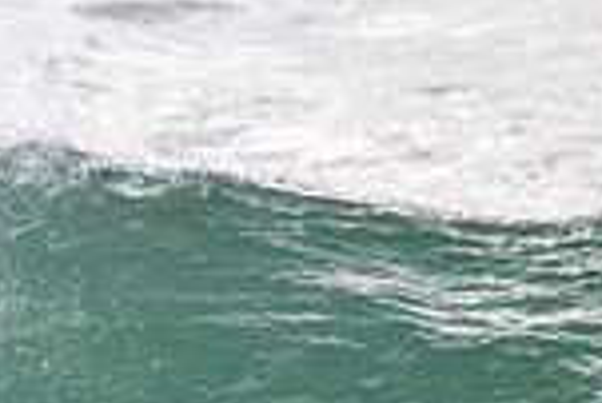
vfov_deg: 0.3
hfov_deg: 0.5
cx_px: -486
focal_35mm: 4009
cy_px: 474
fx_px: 67103
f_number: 11
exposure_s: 1/2000
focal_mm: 800
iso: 1400
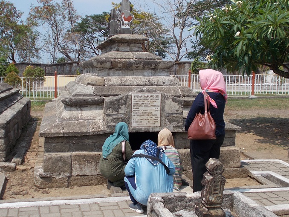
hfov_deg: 41.2
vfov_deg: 31.5
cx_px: 130
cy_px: 101
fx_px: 384
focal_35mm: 46
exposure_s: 1/160
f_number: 9.8
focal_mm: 6.9
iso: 80
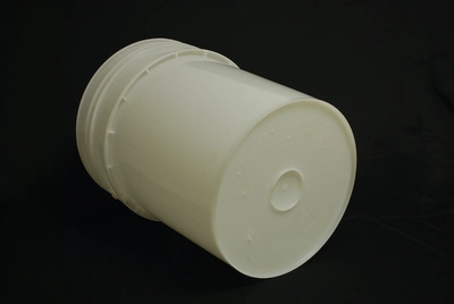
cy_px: 152
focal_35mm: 48
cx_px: 227
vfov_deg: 28.2
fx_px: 606
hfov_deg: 41.1
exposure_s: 1/30
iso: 250
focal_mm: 32
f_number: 5
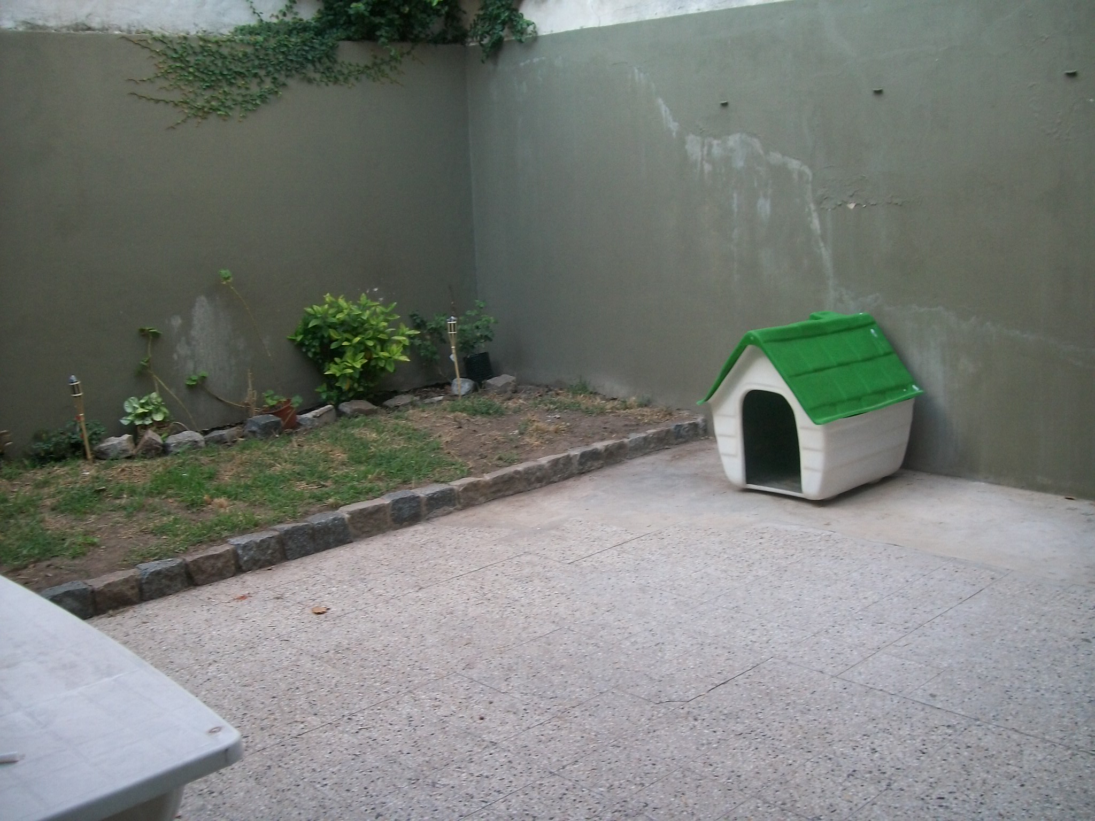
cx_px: 548
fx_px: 1139
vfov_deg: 39.7
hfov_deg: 51.4
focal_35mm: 36
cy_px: 410
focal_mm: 6
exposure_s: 1/100
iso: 80
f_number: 2.7
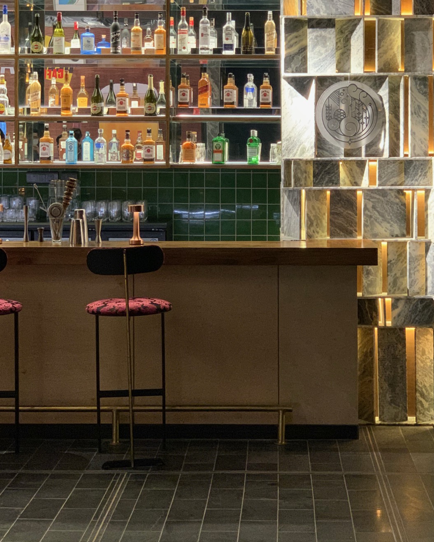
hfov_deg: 19.9
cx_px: 256
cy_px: 154
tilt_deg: -0.4
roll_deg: -1.2
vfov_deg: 24.5
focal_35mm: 77
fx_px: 1236
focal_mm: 6
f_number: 2.4
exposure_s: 1/33
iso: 320
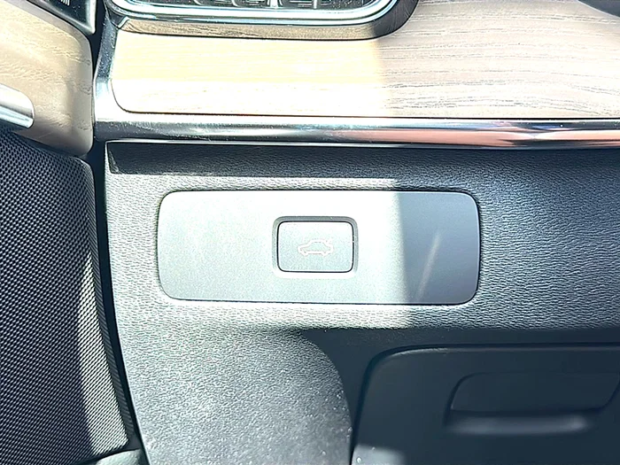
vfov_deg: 36.0
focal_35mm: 40
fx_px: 716
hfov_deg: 46.8
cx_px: 310
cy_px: 232
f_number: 1.78
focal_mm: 6.86
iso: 80
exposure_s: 1/367
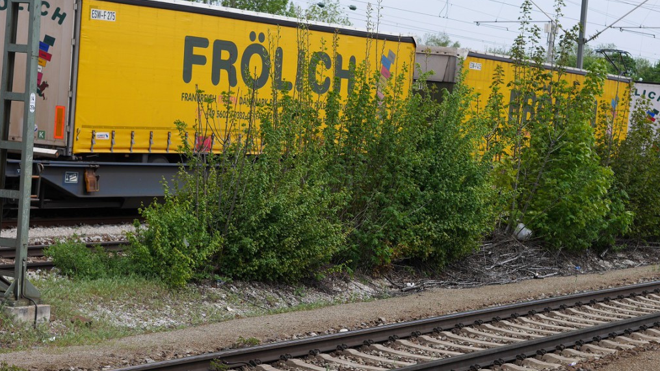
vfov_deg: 12.2
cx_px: 329
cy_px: 195
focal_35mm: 99
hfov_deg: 21.6
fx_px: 1733
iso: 200
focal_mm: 45
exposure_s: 1/1000
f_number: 4.5
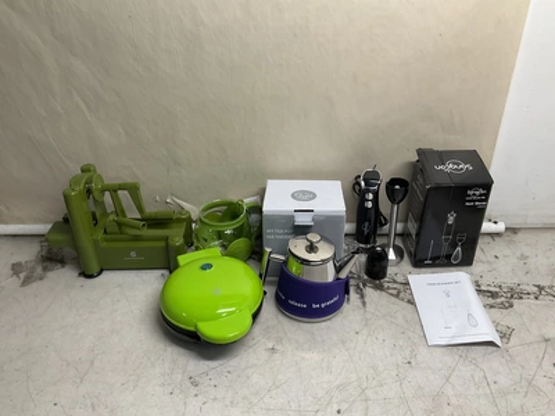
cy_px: 208
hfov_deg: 61.7
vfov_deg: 48.2
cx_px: 278
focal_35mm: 29
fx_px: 465
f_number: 1.8
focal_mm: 3
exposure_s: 1/120
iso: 64
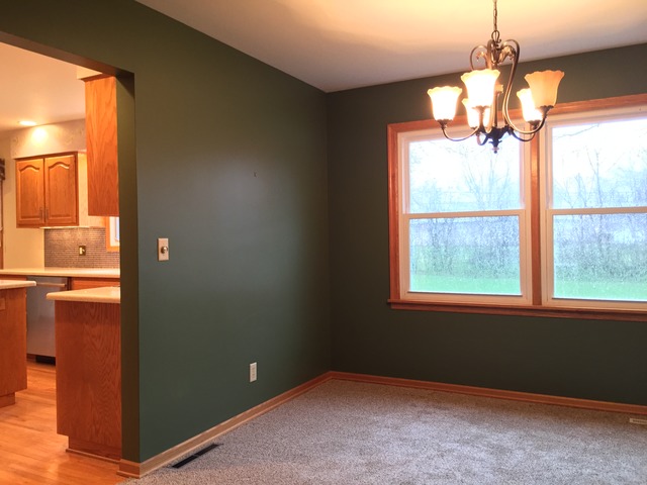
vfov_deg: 48.2
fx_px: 542
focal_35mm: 29
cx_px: 324
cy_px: 242
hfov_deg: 61.7
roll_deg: +1.3
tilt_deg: -0.8
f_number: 2.2
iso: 200
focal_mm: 4.15
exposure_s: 1/30
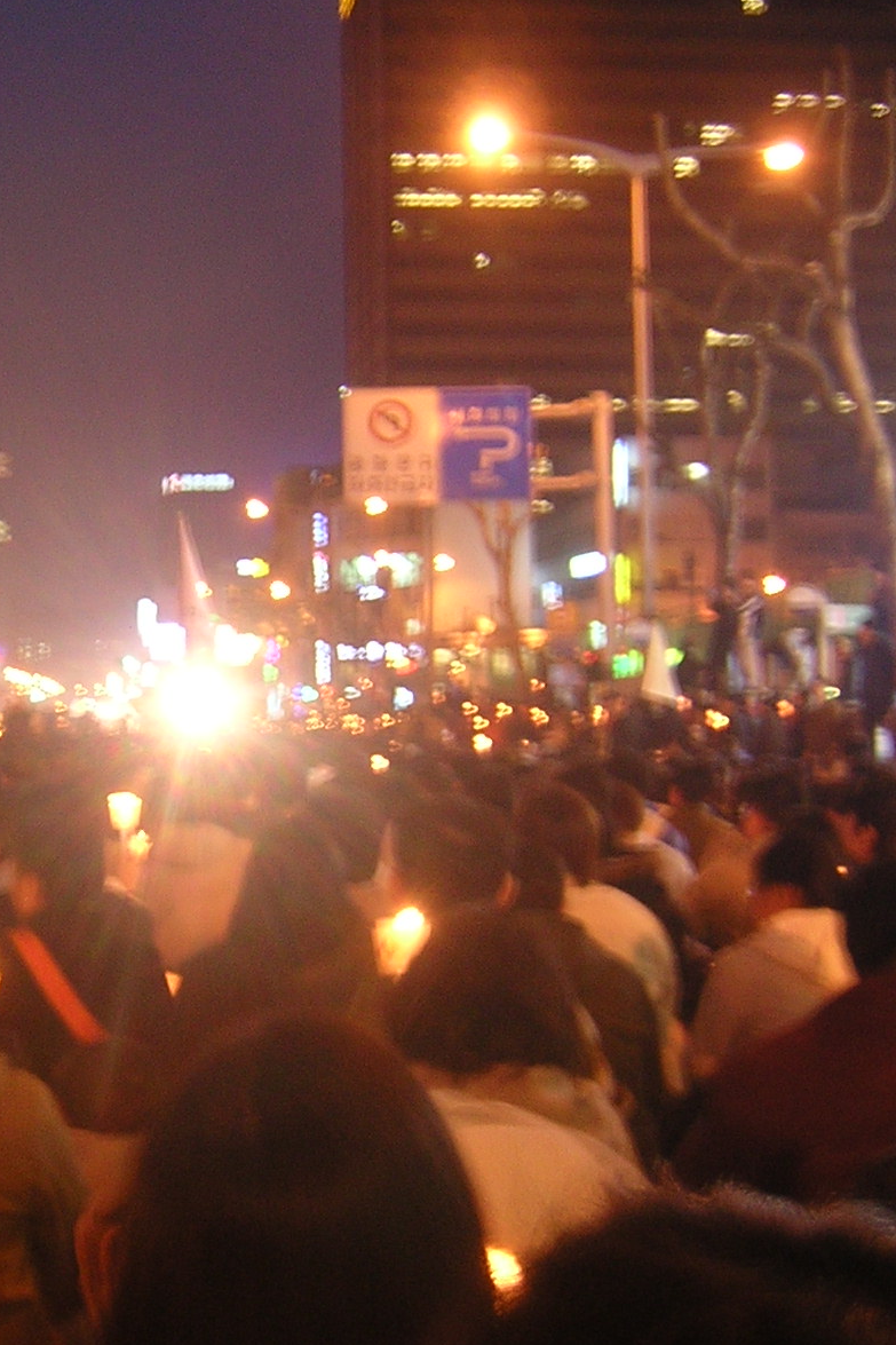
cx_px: 136
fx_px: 1904
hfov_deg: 25.8
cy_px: 663
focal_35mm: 51
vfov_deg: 38.9
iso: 201
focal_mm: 4.7
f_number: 2.6
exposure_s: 1/2.6
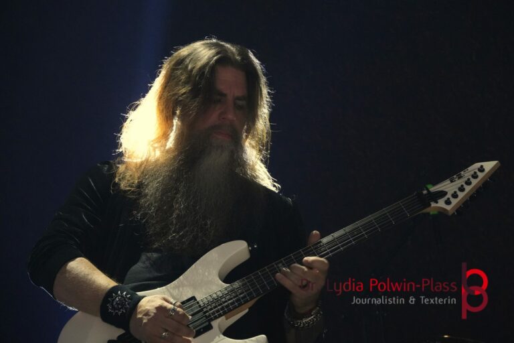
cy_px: 172
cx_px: 257
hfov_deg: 14.9
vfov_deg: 9.9
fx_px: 1970
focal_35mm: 138
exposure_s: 1/100
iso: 6400
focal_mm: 92
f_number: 5.6
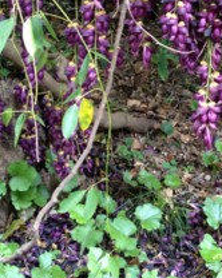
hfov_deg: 20.5
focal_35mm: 74
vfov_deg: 25.5
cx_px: 162
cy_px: 72
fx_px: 609
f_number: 2.4
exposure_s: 1/20
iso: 100
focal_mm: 4.28
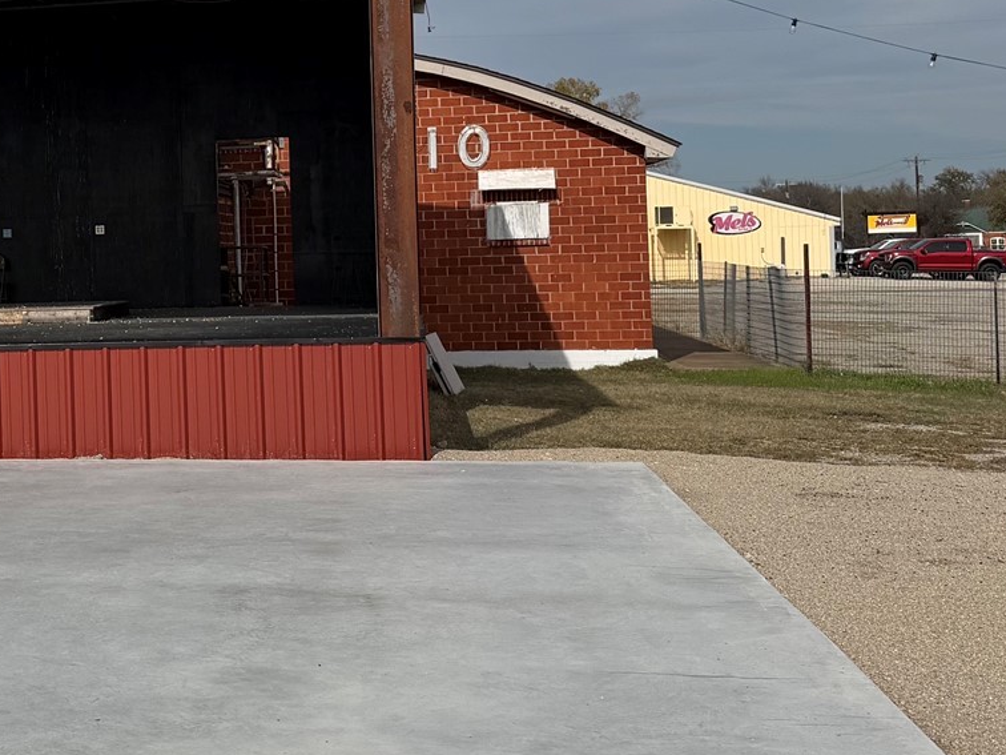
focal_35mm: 65
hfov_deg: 27.9
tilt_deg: +0.9
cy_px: 216
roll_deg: +1.9
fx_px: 1889
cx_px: -20
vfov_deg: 22.4
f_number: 1.78
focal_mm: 6.76
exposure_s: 1/11905
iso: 80
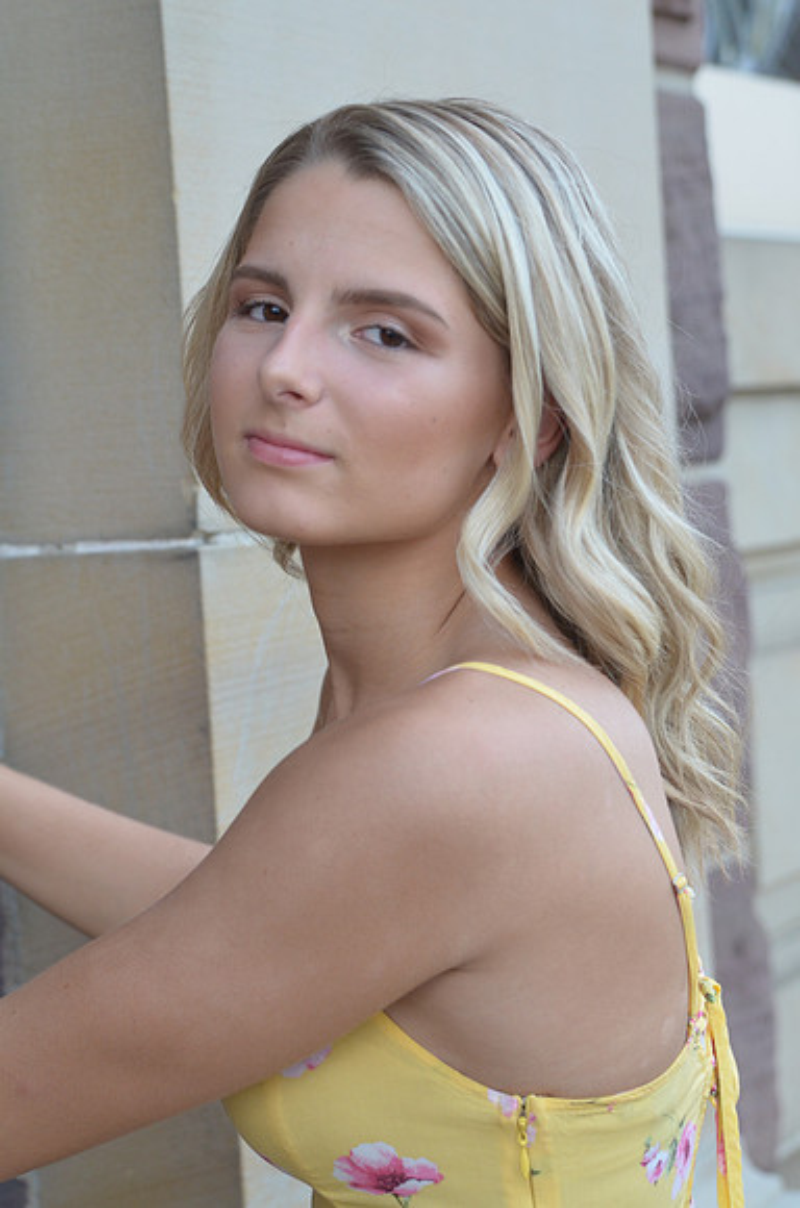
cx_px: 400
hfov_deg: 14.0
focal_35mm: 98
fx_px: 3265
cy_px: 604
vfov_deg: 21.0
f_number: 5
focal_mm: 65
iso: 800
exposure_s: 1/400
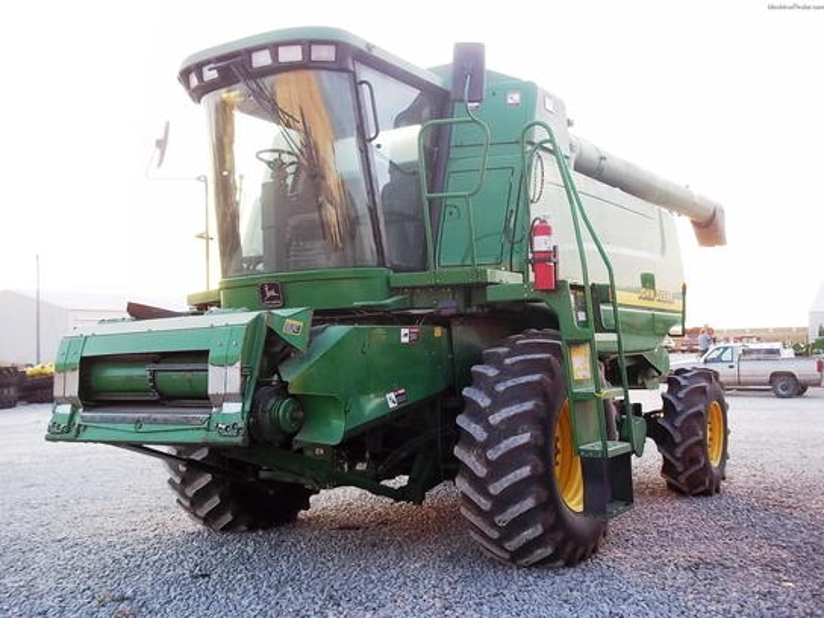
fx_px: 857
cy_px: 309
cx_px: 412
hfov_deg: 51.4
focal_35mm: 36
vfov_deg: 39.7
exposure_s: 1/60
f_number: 3.1
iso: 80
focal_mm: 6.5
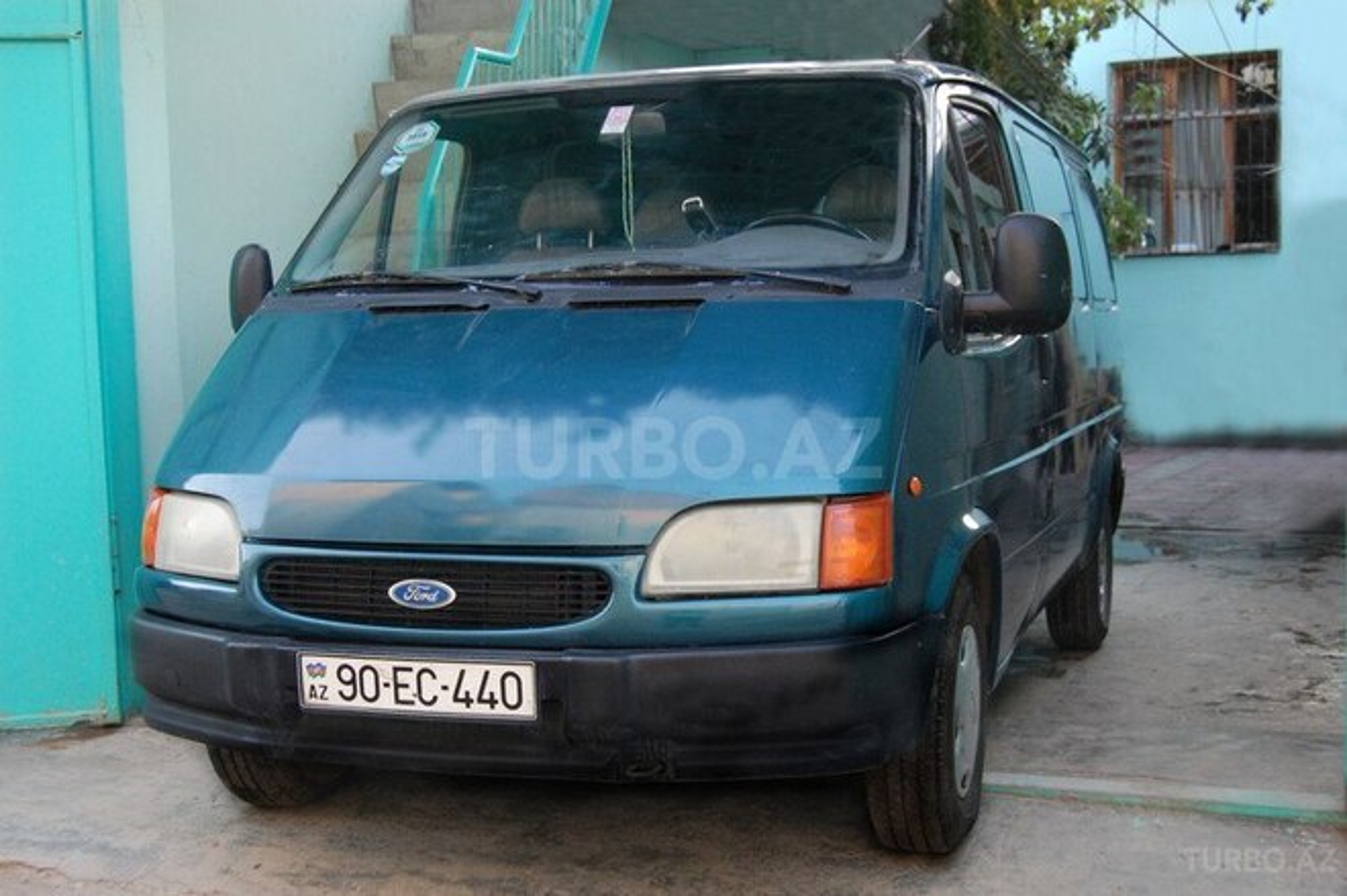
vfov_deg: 28.9
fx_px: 1739
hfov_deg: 42.4
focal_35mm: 46
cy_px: 448
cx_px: 674
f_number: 5.6
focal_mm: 31
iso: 800
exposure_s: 1/60
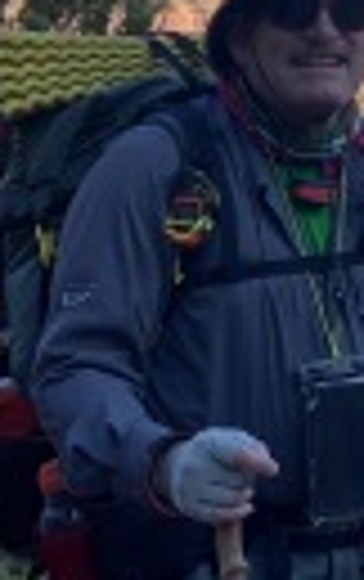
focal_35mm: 156
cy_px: 31
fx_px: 2468
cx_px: 647
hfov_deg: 8.1
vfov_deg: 13.3
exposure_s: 1/180
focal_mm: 6
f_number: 2.4
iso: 16
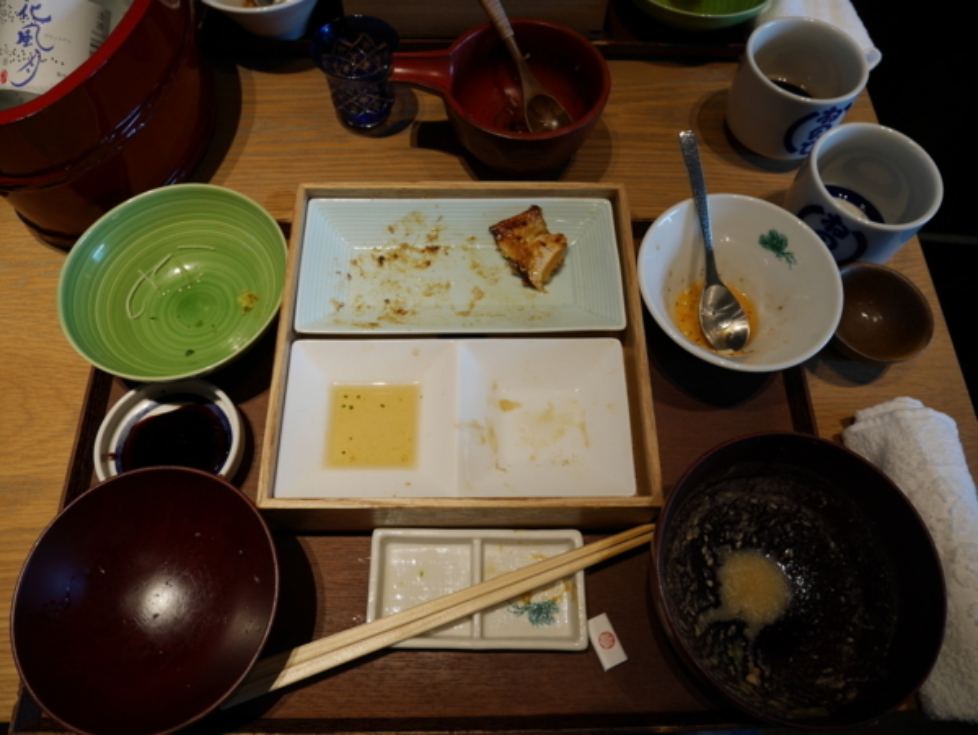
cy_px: 368
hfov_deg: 71.6
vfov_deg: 56.9
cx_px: 489
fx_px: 679
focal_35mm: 24
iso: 250
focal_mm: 12
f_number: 3.5
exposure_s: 1/60
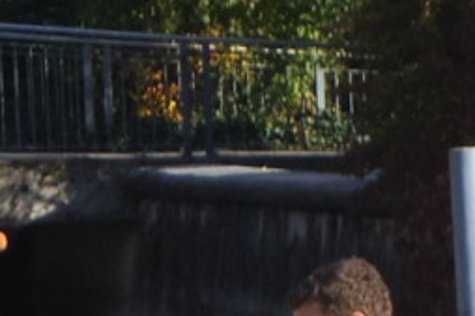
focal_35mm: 531
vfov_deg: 2.6
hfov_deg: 3.9
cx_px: 112
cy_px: 103
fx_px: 7001
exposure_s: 1/640
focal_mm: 14.6
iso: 125
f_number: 4.5
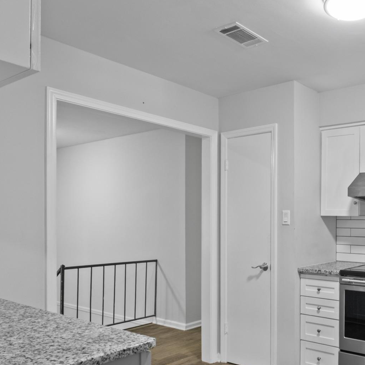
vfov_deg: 52.1
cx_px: 326
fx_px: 370
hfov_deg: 47.4
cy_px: 222
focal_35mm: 31
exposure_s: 1
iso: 400
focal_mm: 10
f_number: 8
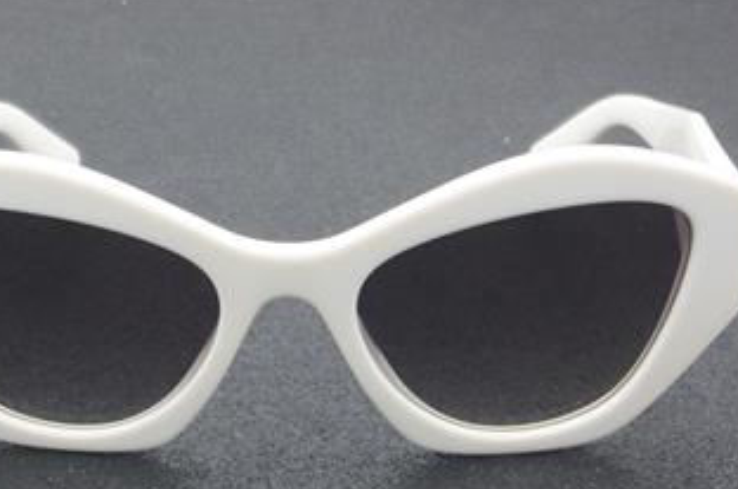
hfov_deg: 26.3
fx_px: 1576
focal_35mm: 77
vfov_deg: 17.6
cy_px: 300
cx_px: 293
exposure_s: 1.3
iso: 100
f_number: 32
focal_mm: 40
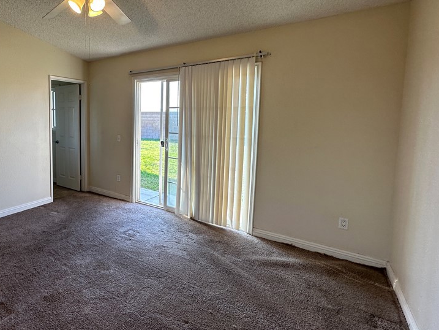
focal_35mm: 20
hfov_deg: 77.6
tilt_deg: -3.3
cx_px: 129
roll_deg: -0.2
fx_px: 254
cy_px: 137
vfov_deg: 65.5
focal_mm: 2.22
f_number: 2.2
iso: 50
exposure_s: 1/120
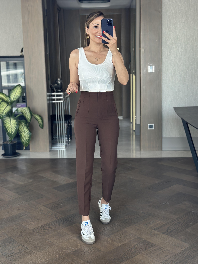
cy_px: 130
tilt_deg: -21.3
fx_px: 374
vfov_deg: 38.9
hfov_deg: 29.7
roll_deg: +2.0
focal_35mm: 49
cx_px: 99
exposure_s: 1/61
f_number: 1.78
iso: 125
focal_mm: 6.86
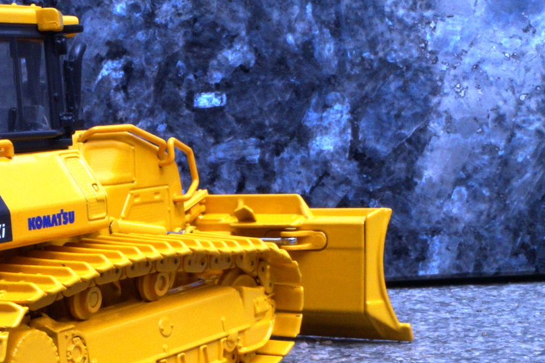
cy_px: 391
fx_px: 1346
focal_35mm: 89
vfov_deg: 15.0
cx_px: 13
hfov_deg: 22.1
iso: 400
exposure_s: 1/60
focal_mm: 24
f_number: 25
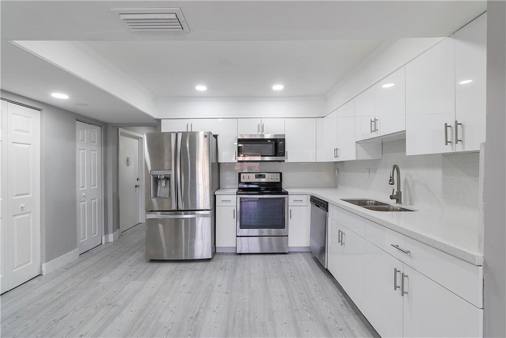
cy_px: 169
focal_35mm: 15
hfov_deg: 100.4
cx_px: 253
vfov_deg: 77.3
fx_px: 211
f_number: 11
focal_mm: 10
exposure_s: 1/6
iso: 160
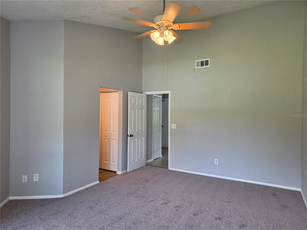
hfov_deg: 73.9
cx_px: 154
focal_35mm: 23
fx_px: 204
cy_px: 115
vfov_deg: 58.9
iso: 100
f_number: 1.7
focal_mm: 6.3
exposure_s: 1/120
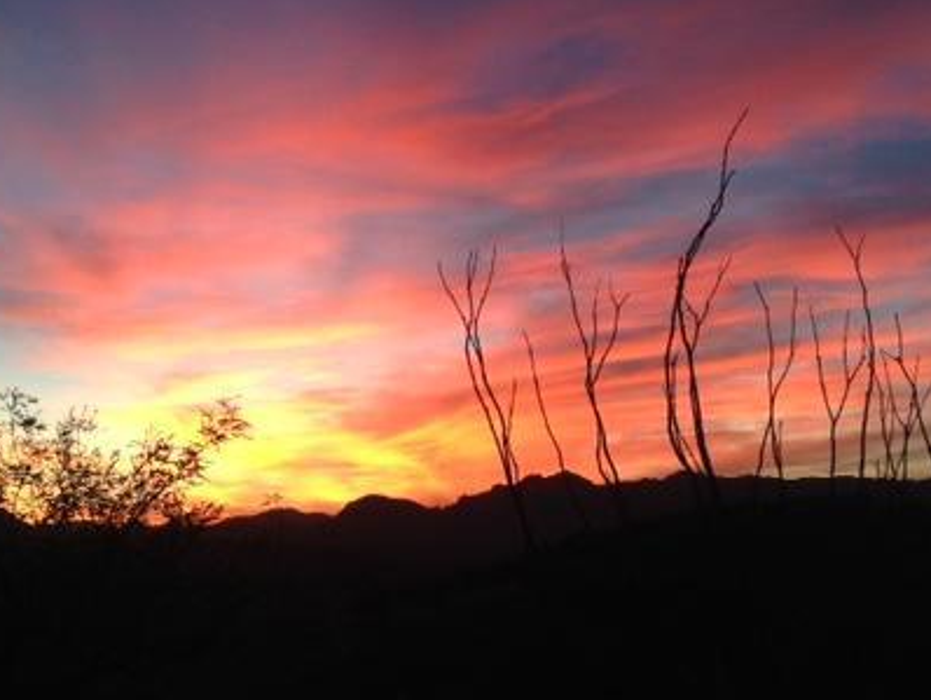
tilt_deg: +7.1
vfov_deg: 27.5
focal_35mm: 53
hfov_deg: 36.1
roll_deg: -1.3
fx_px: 1426
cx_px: 416
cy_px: 365
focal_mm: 4.12
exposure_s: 1/60
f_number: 2.4
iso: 50
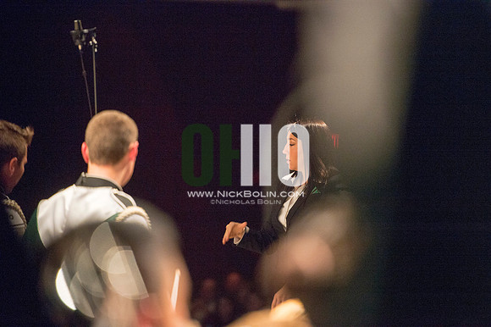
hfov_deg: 10.3
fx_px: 2726
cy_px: 164
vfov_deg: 6.9
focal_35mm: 200
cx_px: 246
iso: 2500
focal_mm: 200
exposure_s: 1/250
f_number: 2.8
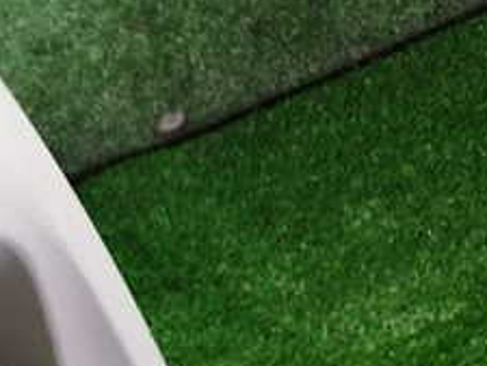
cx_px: -115
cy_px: 383
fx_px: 1126
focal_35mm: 80
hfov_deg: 22.3
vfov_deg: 17.9
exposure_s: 1/25
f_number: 2.3
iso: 800
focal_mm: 5.4
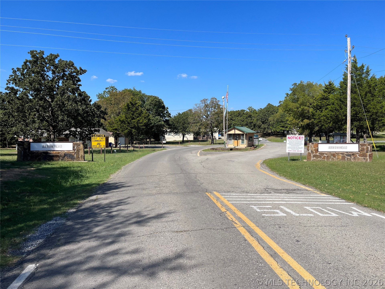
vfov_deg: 53.1
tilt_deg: -2.4
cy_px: 144
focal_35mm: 26
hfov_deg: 67.3
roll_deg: -0.2
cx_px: 192
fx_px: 289
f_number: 1.6
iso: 50
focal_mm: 5.1
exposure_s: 1/3876
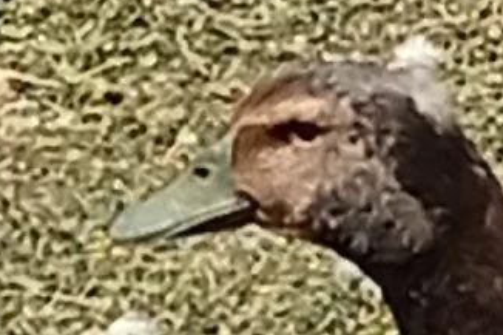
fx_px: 7289
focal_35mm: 522
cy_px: 670
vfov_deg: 2.6
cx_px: 713
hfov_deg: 3.9
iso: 51
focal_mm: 3.84
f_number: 1.8
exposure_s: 1/1250
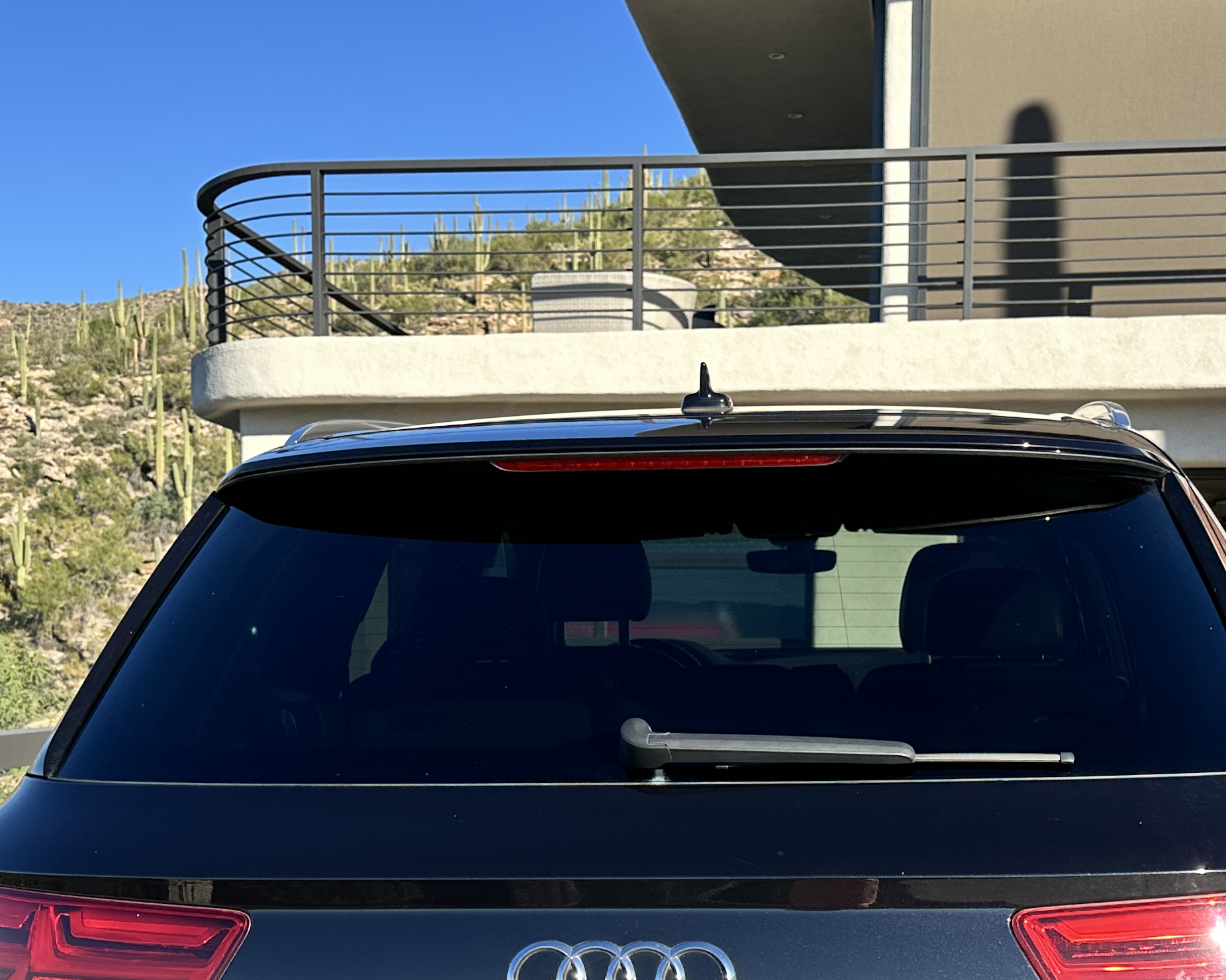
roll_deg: -1.3
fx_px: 1851
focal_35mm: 51
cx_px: 745
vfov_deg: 29.1
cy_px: 760
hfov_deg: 36.5
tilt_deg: -1.3
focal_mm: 6.86
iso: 80
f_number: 1.78
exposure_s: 1/2252
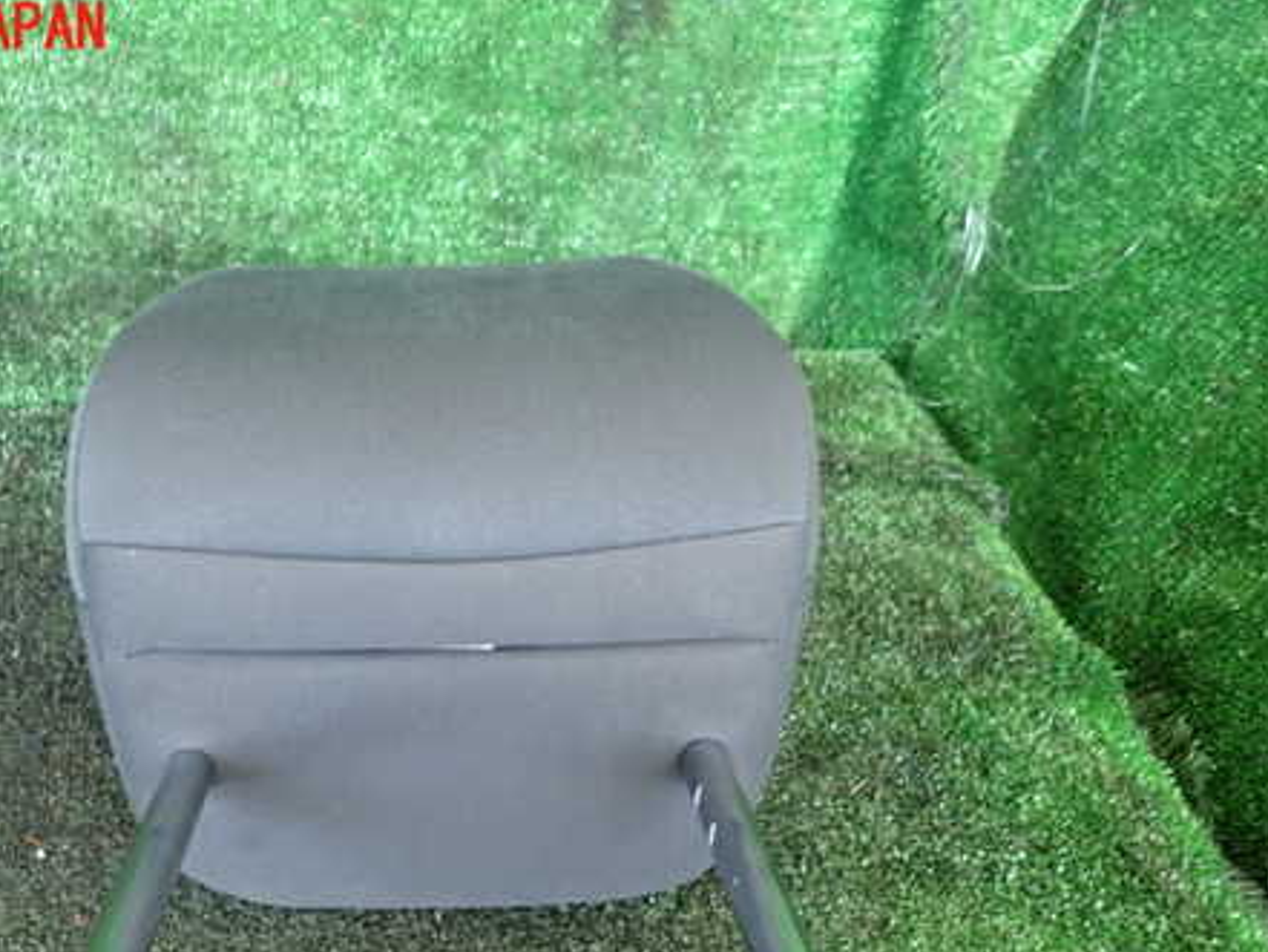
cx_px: 446
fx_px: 1246
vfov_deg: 41.2
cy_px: 641
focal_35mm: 34
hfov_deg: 53.1
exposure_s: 1/30
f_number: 2
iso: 250
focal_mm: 4.5
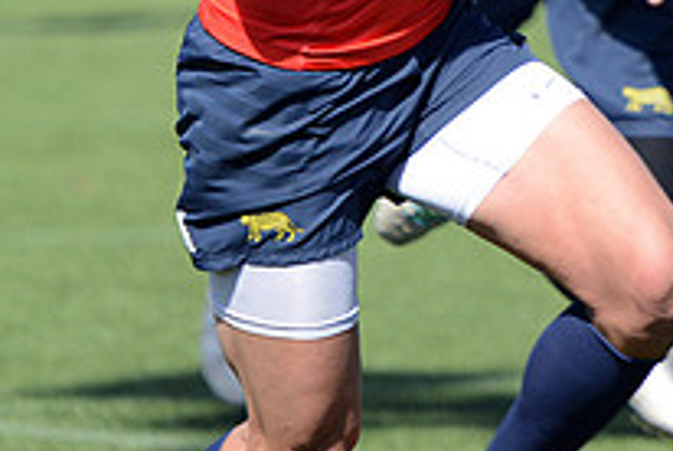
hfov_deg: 3.3
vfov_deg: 2.2
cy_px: -152
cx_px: 242
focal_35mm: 619
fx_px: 11588
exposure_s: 1/1250
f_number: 4
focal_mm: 220
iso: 400
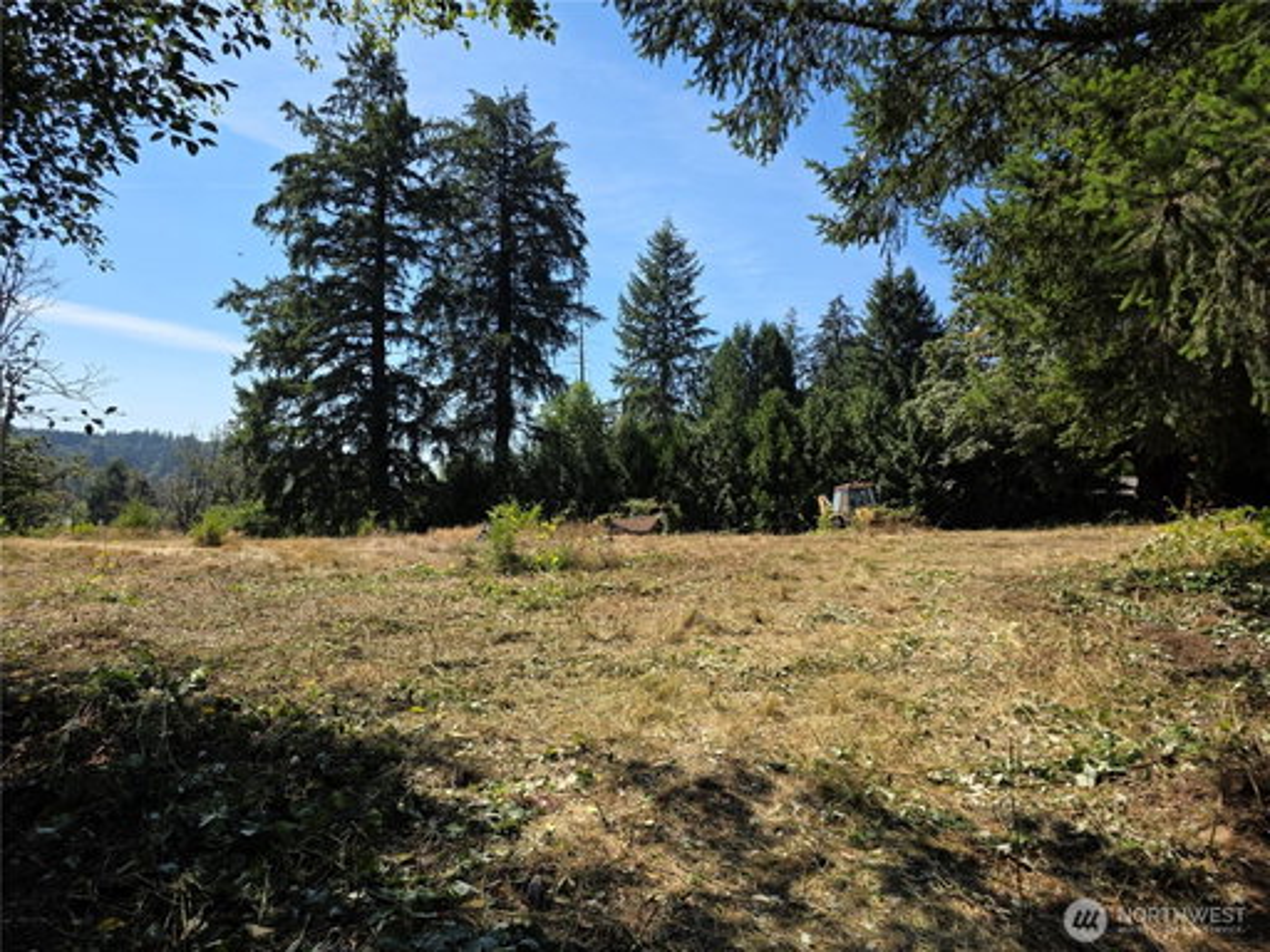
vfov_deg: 58.9
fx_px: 844
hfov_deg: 73.9
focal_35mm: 23
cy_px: 476
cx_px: 635
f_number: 1.7
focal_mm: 6.3
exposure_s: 1/3972
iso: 80
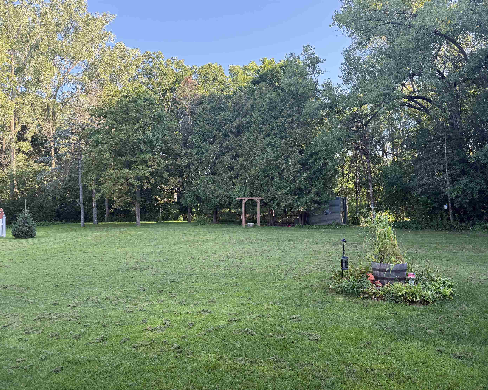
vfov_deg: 54.9
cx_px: 261
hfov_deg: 66.0
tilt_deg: -0.8
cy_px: 203
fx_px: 375
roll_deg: +0.4
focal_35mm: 26
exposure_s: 1/266
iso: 80
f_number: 1.78
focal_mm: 6.76
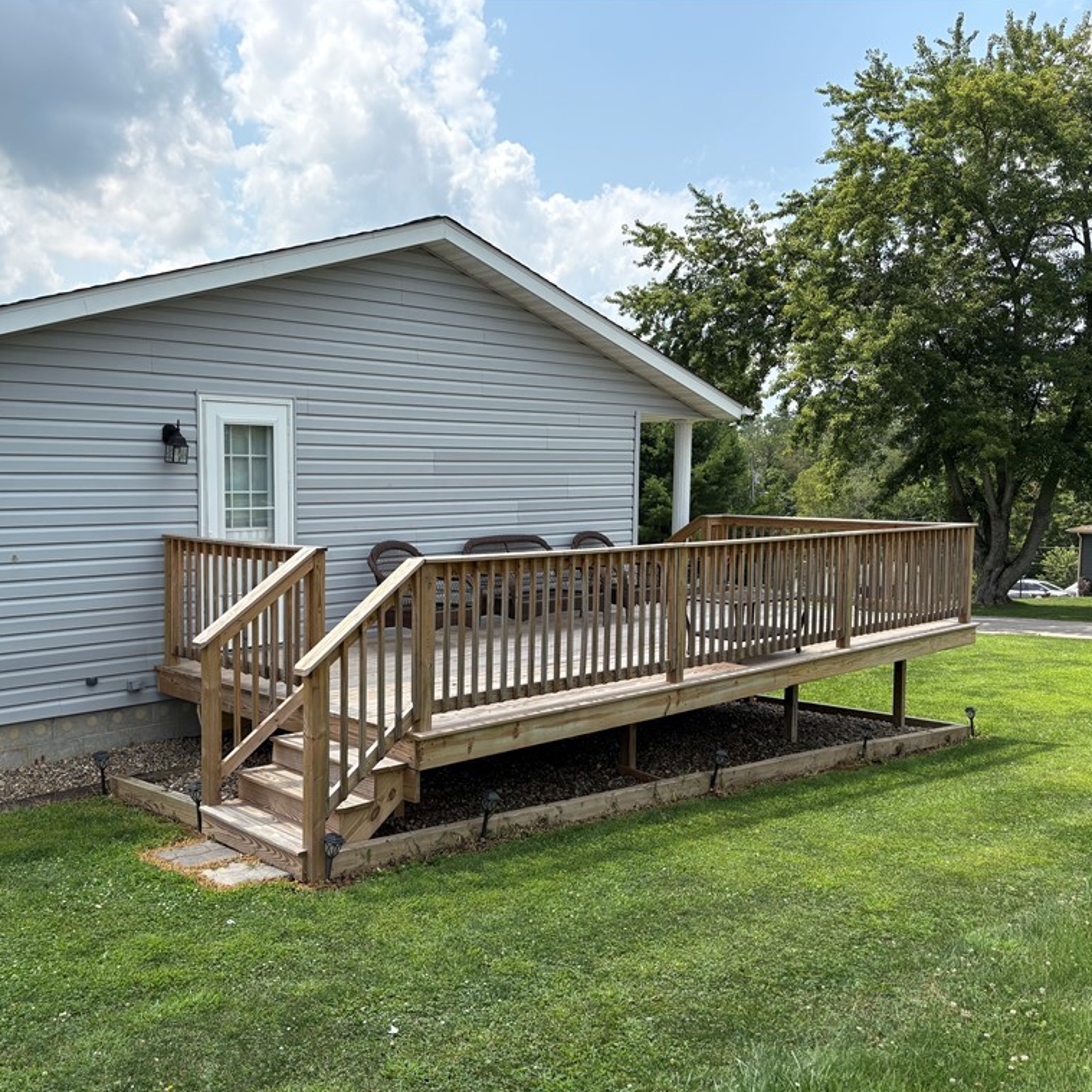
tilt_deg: -3.8
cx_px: 406
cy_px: 545
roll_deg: -0.8
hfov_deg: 51.9
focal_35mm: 31
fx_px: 1106
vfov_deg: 52.5
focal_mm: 5.96
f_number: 1.6
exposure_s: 1/2747
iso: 50
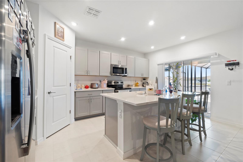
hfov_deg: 100.4
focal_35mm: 15
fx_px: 101
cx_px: 122
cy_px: 81
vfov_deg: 77.3
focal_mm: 10
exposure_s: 1/1.25
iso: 100
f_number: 8
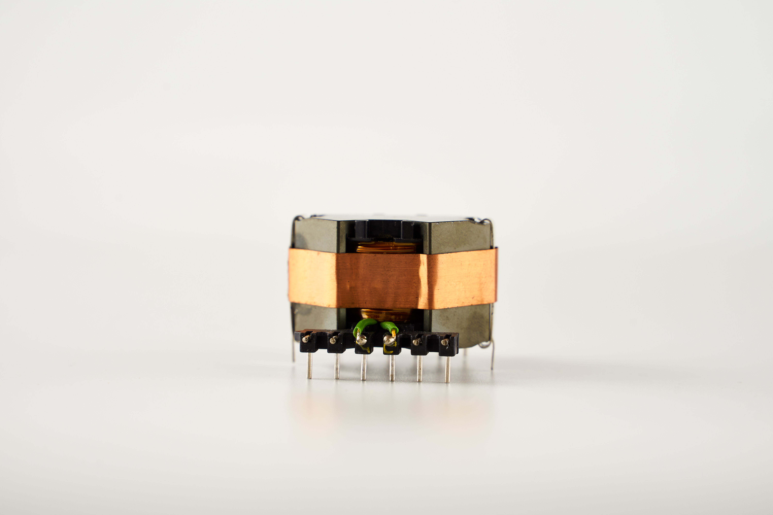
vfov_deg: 18.2
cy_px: 258
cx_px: 386
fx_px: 1610
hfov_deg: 27.0
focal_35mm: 75
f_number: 8
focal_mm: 75
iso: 125
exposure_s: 1/40
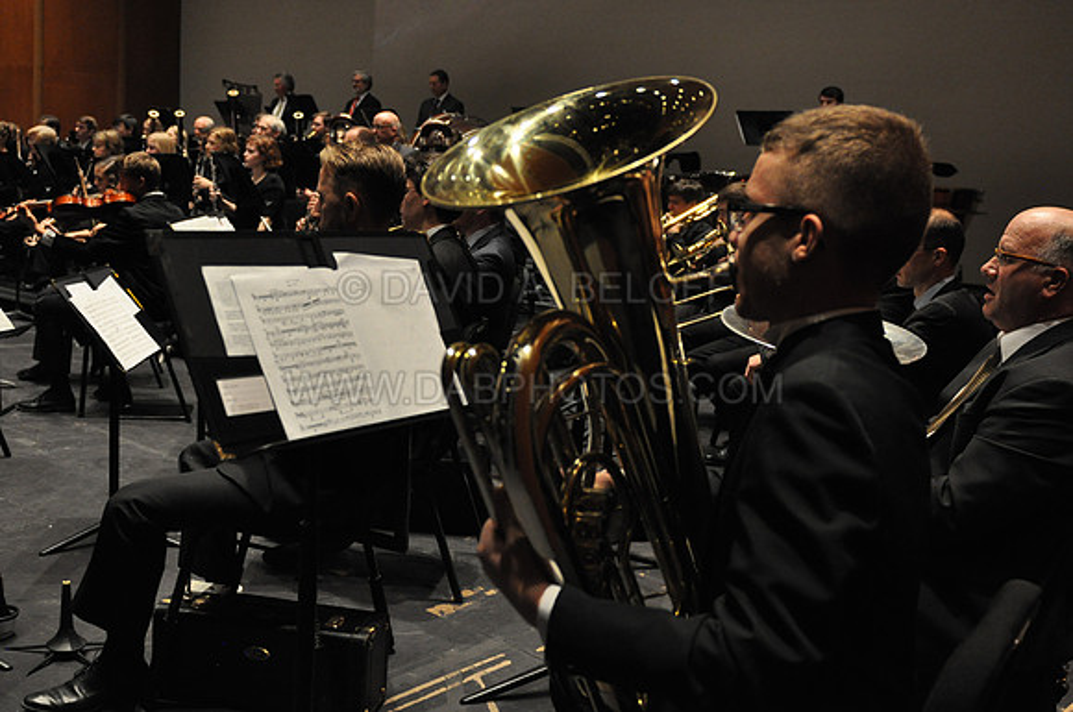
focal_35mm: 39
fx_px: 1161
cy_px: 356
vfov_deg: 34.1
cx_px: 536
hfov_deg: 49.6
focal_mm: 26
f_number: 2.8
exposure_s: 1/250
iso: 1600
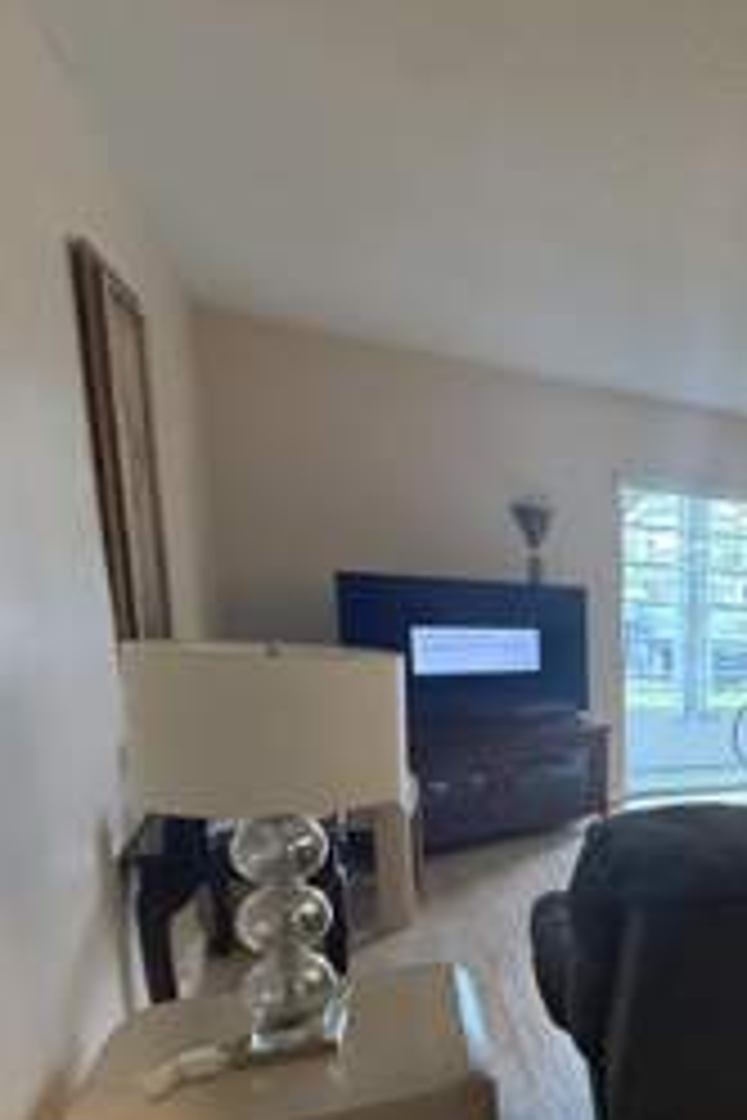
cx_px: 1044
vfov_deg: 63.5
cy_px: 762
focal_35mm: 28
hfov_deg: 31.3
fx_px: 871
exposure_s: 1/120
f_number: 2.2
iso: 640
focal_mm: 2.22
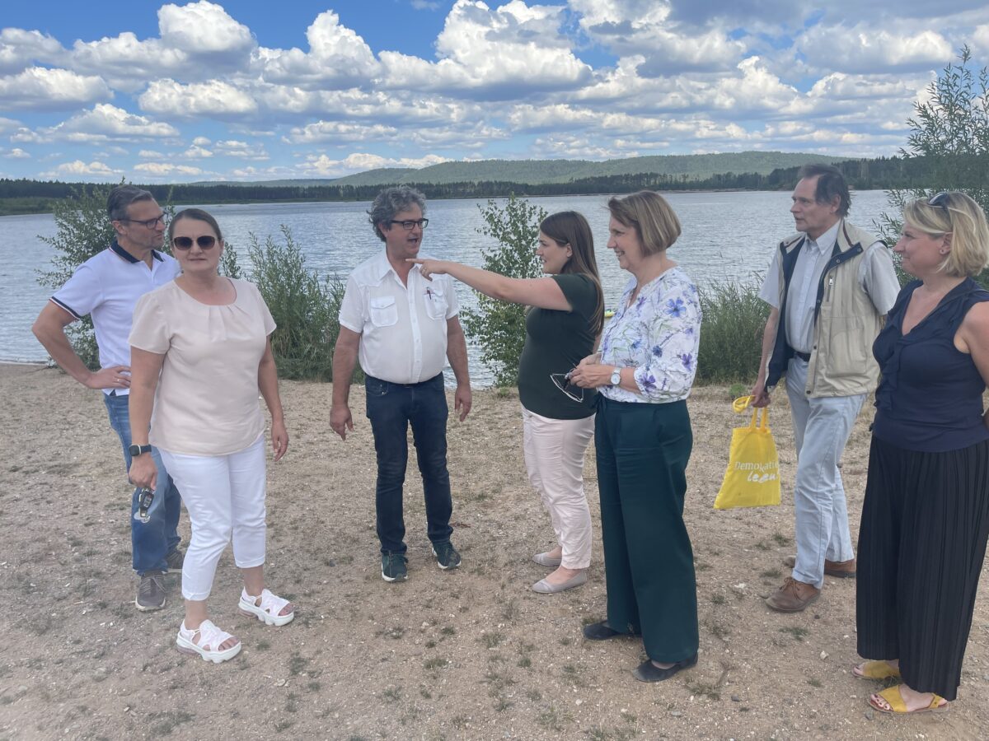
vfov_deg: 53.1
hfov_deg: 67.3
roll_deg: +2.0
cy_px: 370
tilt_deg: -14.0
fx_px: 743
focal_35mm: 26
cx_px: 494
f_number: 1.6
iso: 32
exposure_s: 1/2433
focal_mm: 5.1
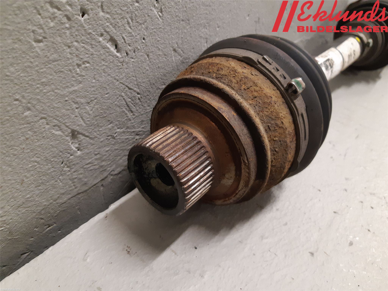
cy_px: 146
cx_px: 194
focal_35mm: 26
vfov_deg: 53.1
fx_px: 291
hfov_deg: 67.3
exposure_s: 1/50
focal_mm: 3.93
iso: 250
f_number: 1.7
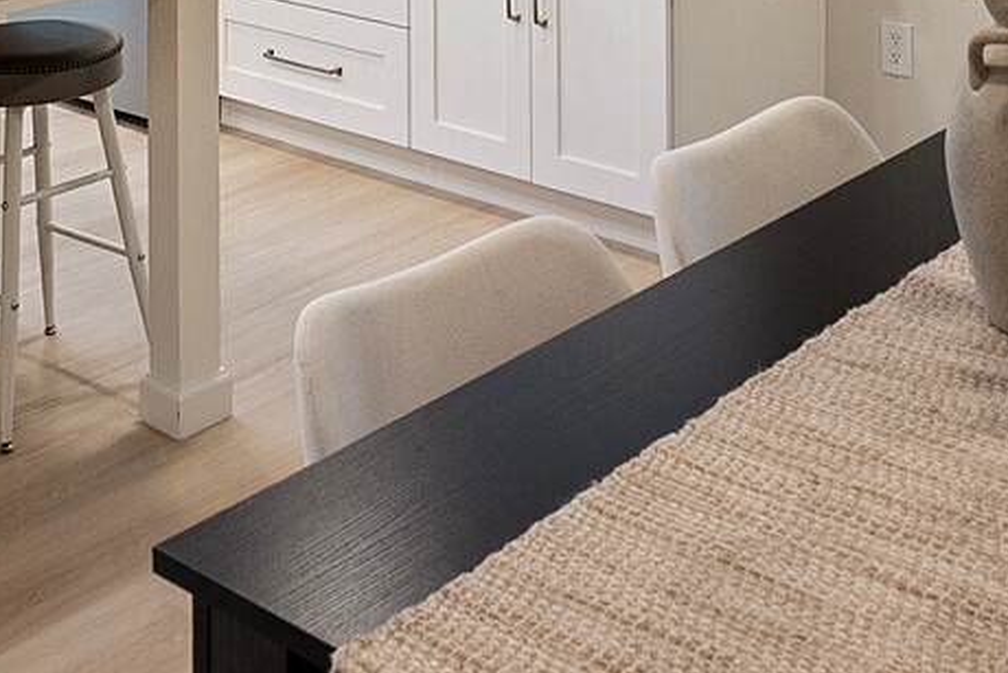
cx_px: 569
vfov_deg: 19.1
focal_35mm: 59
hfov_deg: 33.9
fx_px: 1652
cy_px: -434
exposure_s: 1/40
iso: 1600
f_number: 6.3
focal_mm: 16
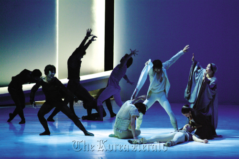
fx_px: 1722
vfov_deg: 5.3
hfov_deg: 7.9
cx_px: 120
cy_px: 80
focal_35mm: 260
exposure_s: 1/125
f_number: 2.8
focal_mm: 173
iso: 1600
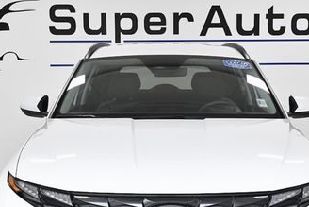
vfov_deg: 17.8
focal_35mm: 76
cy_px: 166
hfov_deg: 26.6
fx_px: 653
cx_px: 169
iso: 2000
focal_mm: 26
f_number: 5.6
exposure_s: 1/500
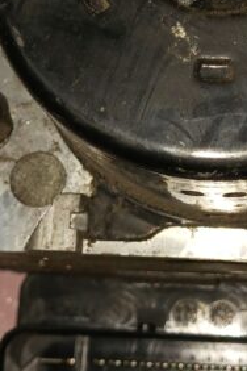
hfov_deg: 14.6
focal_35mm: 93
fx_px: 957
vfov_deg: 21.6
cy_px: 60
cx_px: 218
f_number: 1.8
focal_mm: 4
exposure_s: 1/50
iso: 50
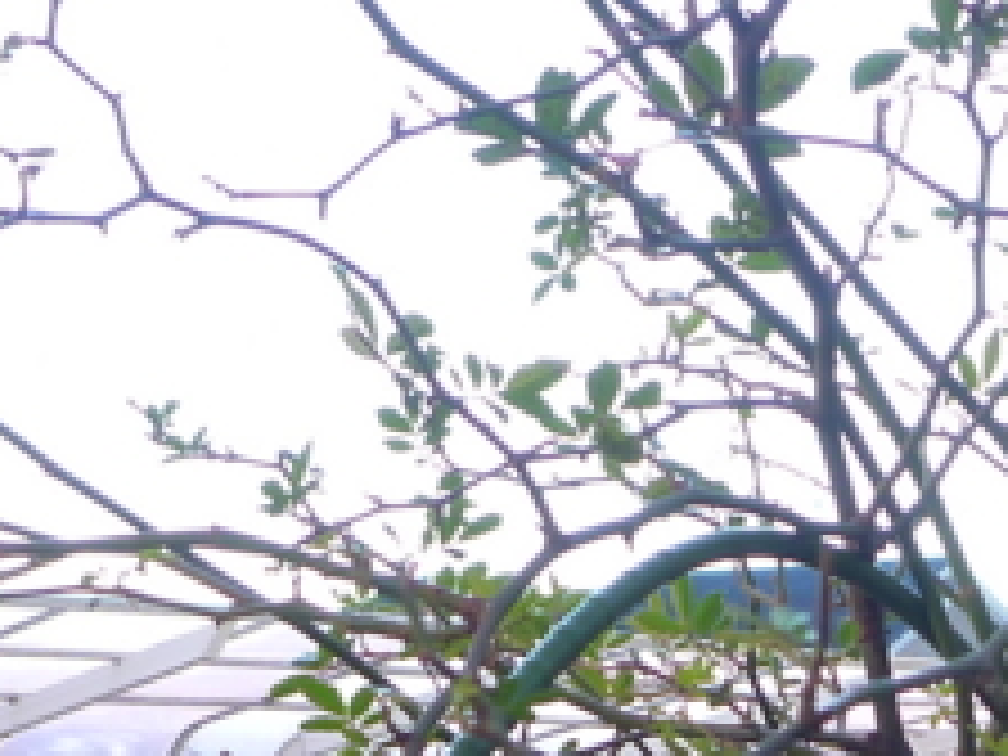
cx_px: 1130
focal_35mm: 128
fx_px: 3727
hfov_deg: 15.0
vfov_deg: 11.4
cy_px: 837
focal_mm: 4.9
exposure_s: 1/200
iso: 125
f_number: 3.3
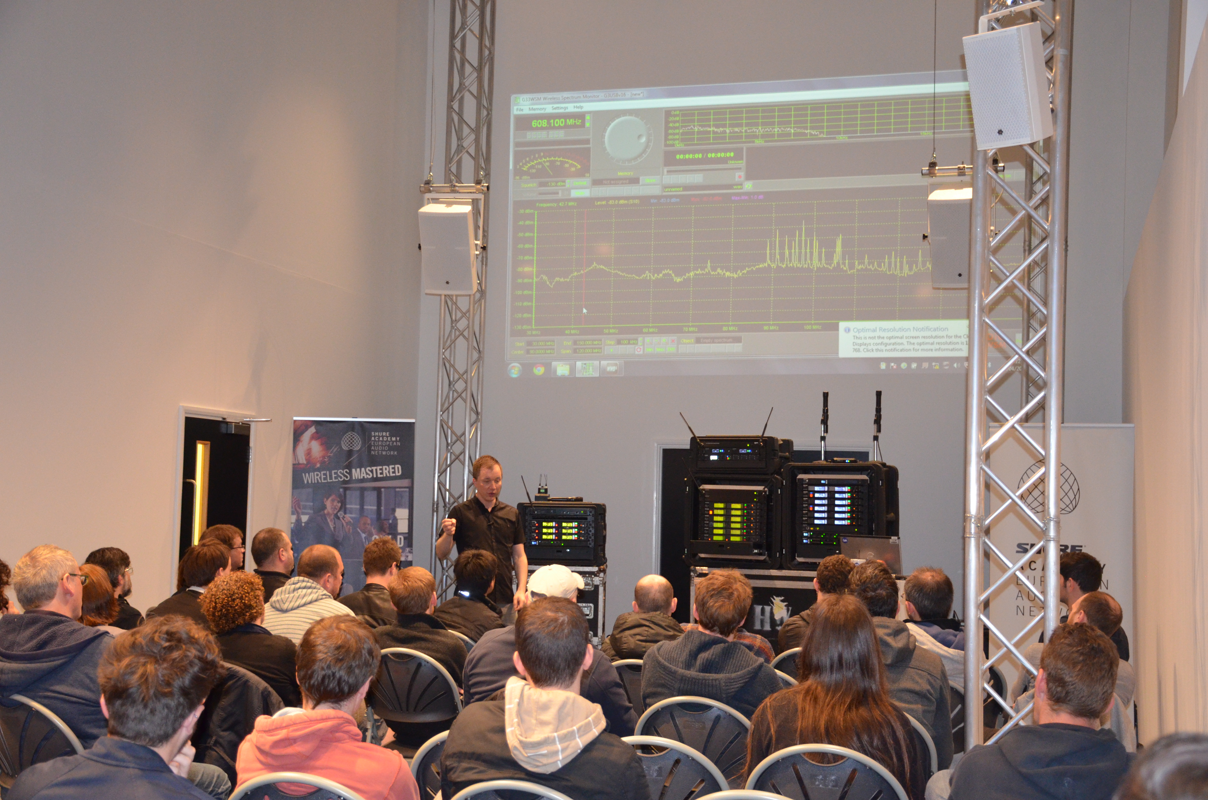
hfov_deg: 41.2
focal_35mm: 48
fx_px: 1607
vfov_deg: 28.0
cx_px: 604
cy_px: 400
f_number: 4
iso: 2000
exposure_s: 1/60
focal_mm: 32
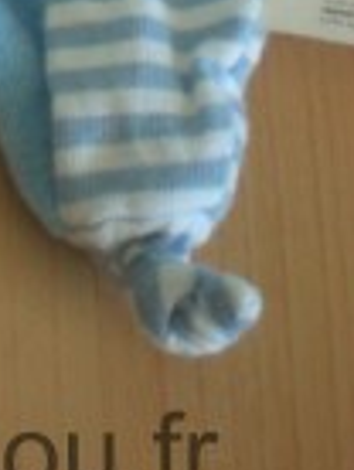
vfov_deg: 12.6
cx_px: -296
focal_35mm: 143
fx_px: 1944
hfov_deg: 9.8
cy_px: -364
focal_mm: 6.3
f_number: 3.1
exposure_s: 1/52.8
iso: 200
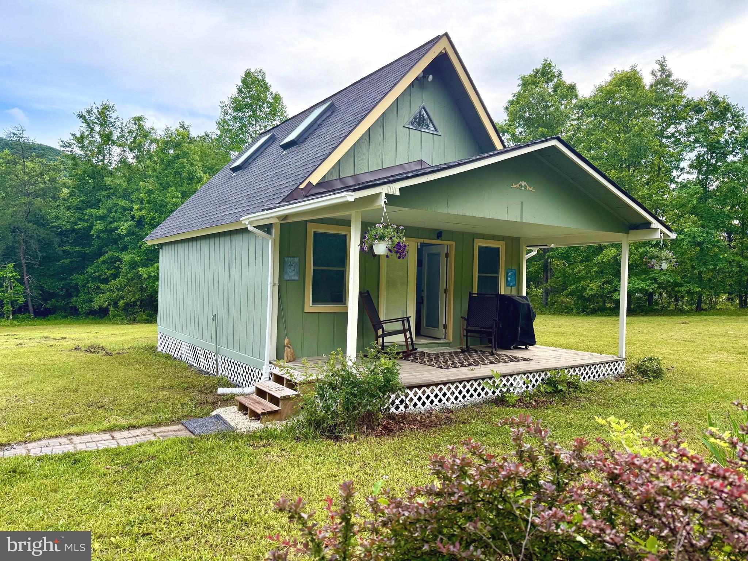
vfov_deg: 56.8
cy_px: 280
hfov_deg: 71.6
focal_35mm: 24
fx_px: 519
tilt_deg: -0.4
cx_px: 374
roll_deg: -1.8
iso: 100
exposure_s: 1/1122
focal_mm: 6.76
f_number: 1.78
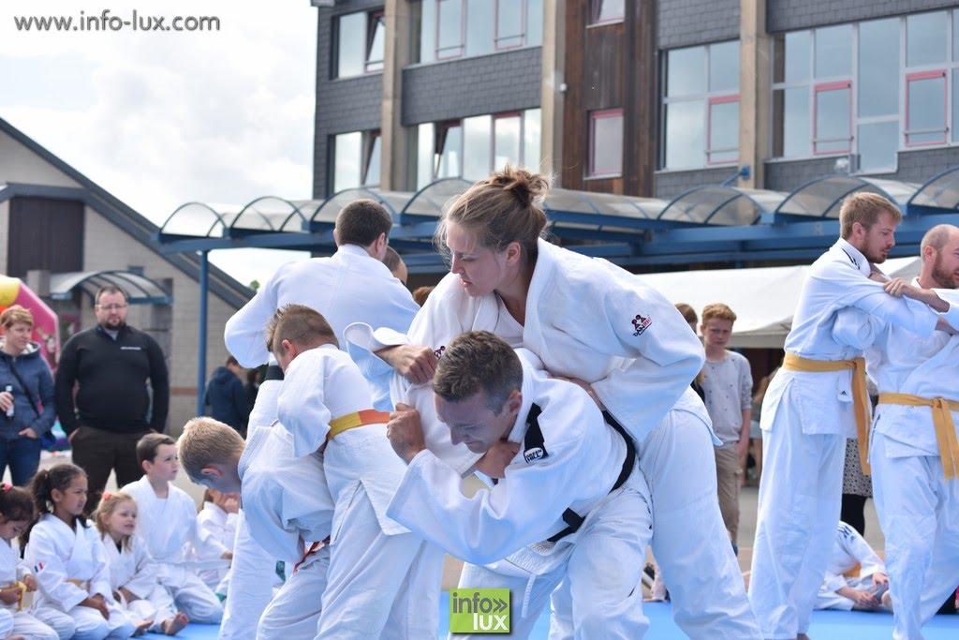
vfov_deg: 18.2
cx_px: 480
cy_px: 320
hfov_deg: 27.0
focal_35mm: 75
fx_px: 1998
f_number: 4.5
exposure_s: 1/500
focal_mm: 50
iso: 100
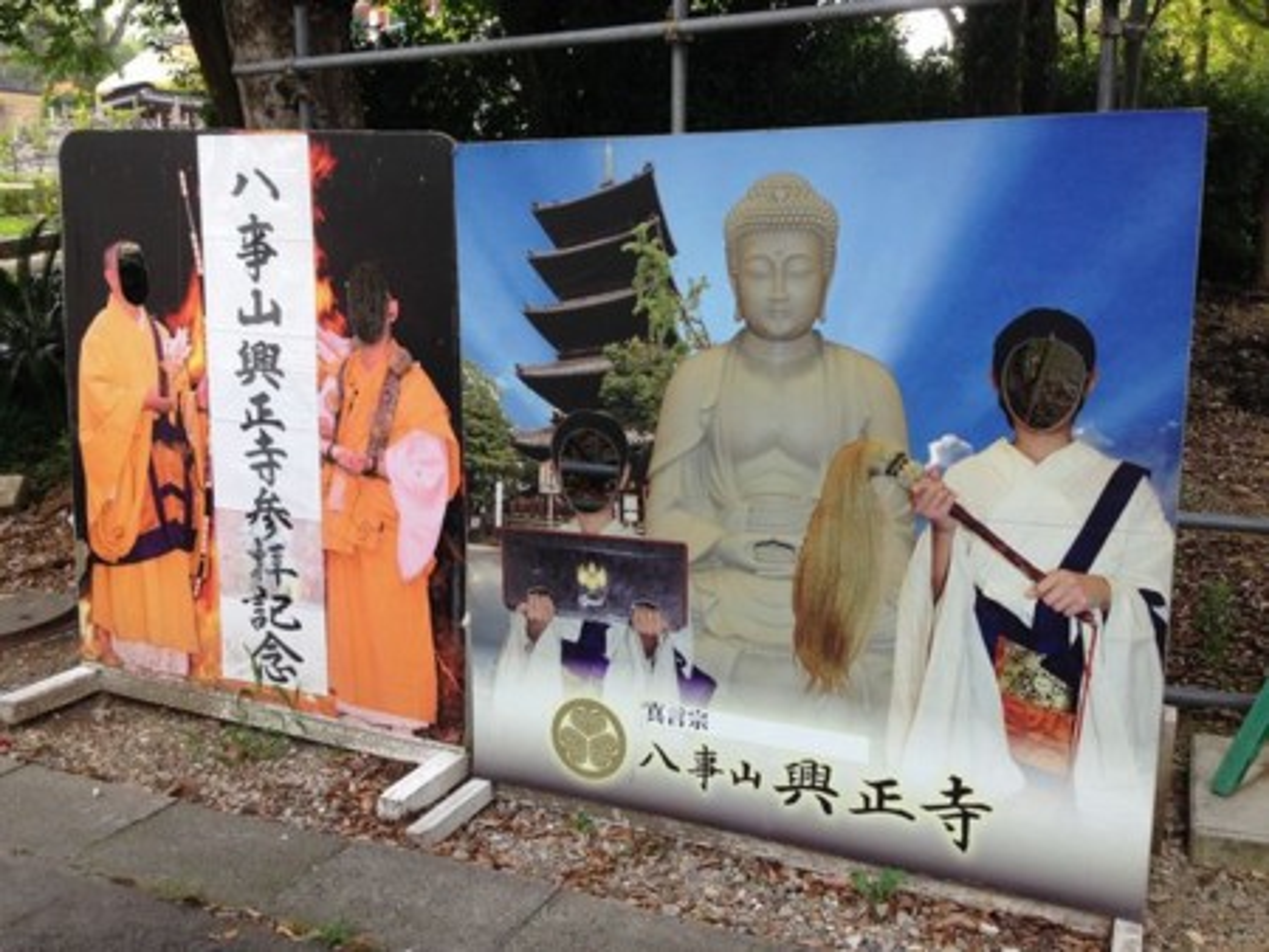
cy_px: 476
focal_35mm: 33
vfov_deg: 43.0
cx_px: 634
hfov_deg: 55.3
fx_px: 1210
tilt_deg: -9.3
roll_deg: -0.6
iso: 50
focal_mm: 4.12
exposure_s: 1/251
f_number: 2.4
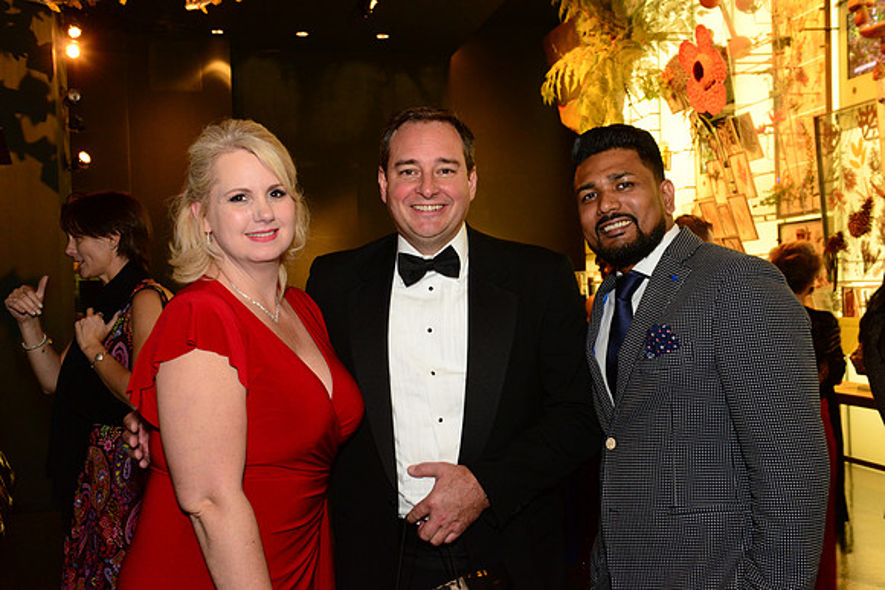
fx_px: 1082
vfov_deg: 30.5
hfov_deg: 44.5
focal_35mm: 44
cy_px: 295
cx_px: 442
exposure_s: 1/15
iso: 3200
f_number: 8
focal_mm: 44
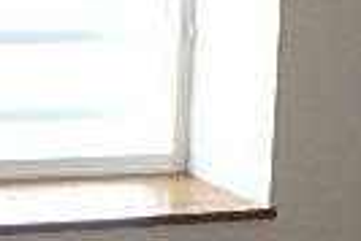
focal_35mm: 105
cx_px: -136
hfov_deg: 17.9
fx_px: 1054
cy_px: 73
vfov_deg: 13.0
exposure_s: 1/50
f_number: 3.5
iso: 200
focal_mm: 3.7
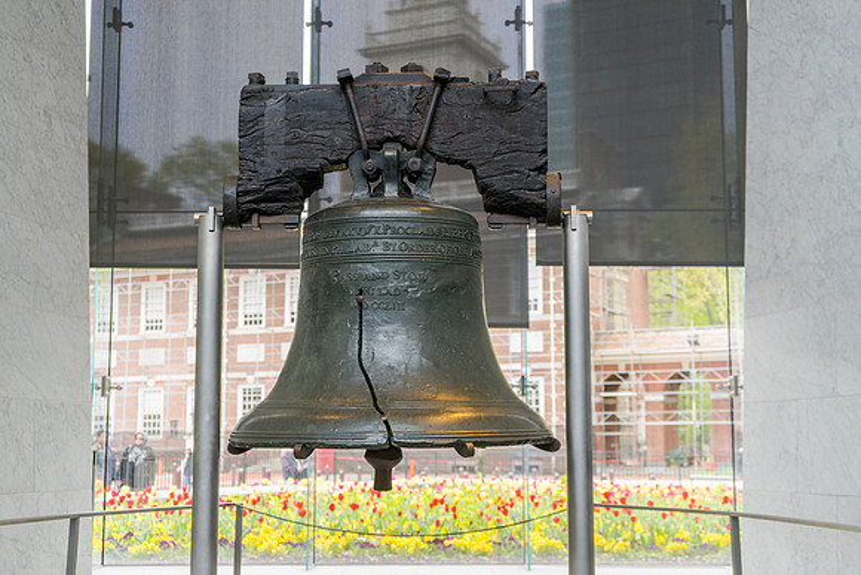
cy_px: 288
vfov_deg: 26.5
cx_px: 430
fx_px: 1220
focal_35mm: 51
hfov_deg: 38.9
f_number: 4.5
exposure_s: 1/125
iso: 160
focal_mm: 51
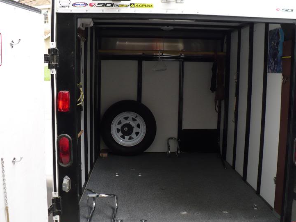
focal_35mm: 41
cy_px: 119
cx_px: 152
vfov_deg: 35.1
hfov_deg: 45.8
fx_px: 350
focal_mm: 6.1
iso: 100
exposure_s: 1/100
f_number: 2.8
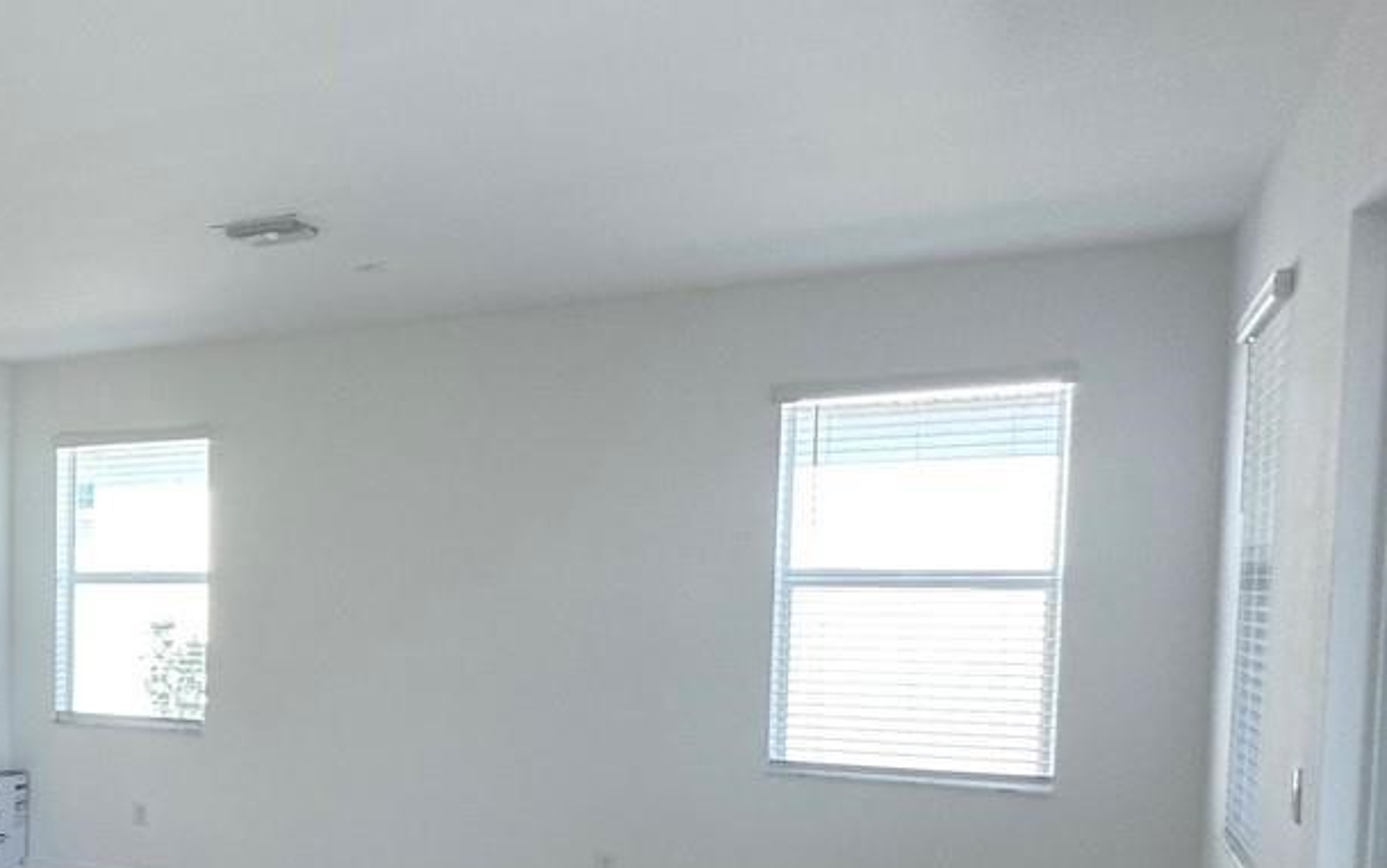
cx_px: -123
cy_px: 656
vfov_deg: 32.2
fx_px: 1475
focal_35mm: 39
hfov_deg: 40.9
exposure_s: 1/120
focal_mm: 2.22
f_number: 2.2
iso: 100
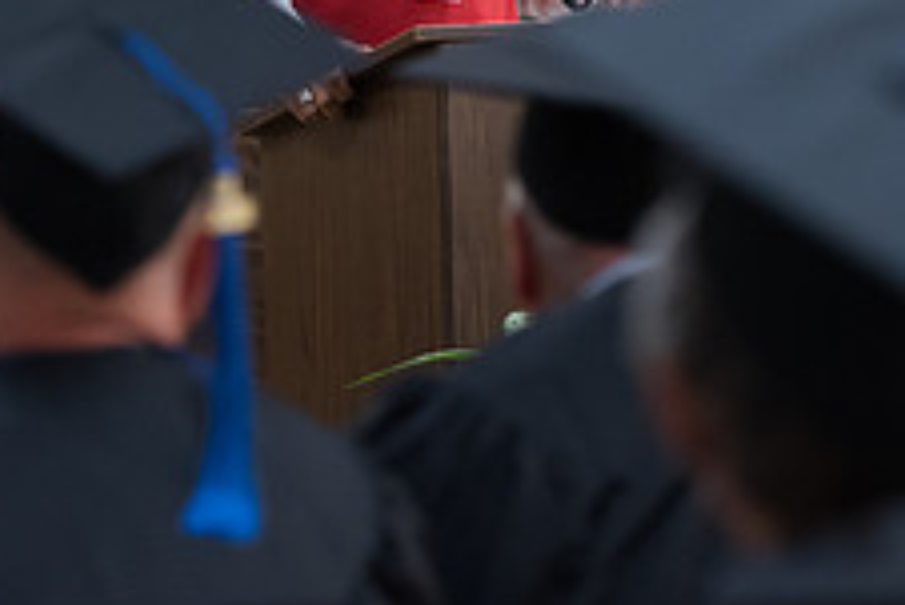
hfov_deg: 7.8
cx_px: 176
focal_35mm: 262
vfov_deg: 5.2
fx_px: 6590
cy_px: -138
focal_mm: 102
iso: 3200
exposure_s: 1/200
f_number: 3.2
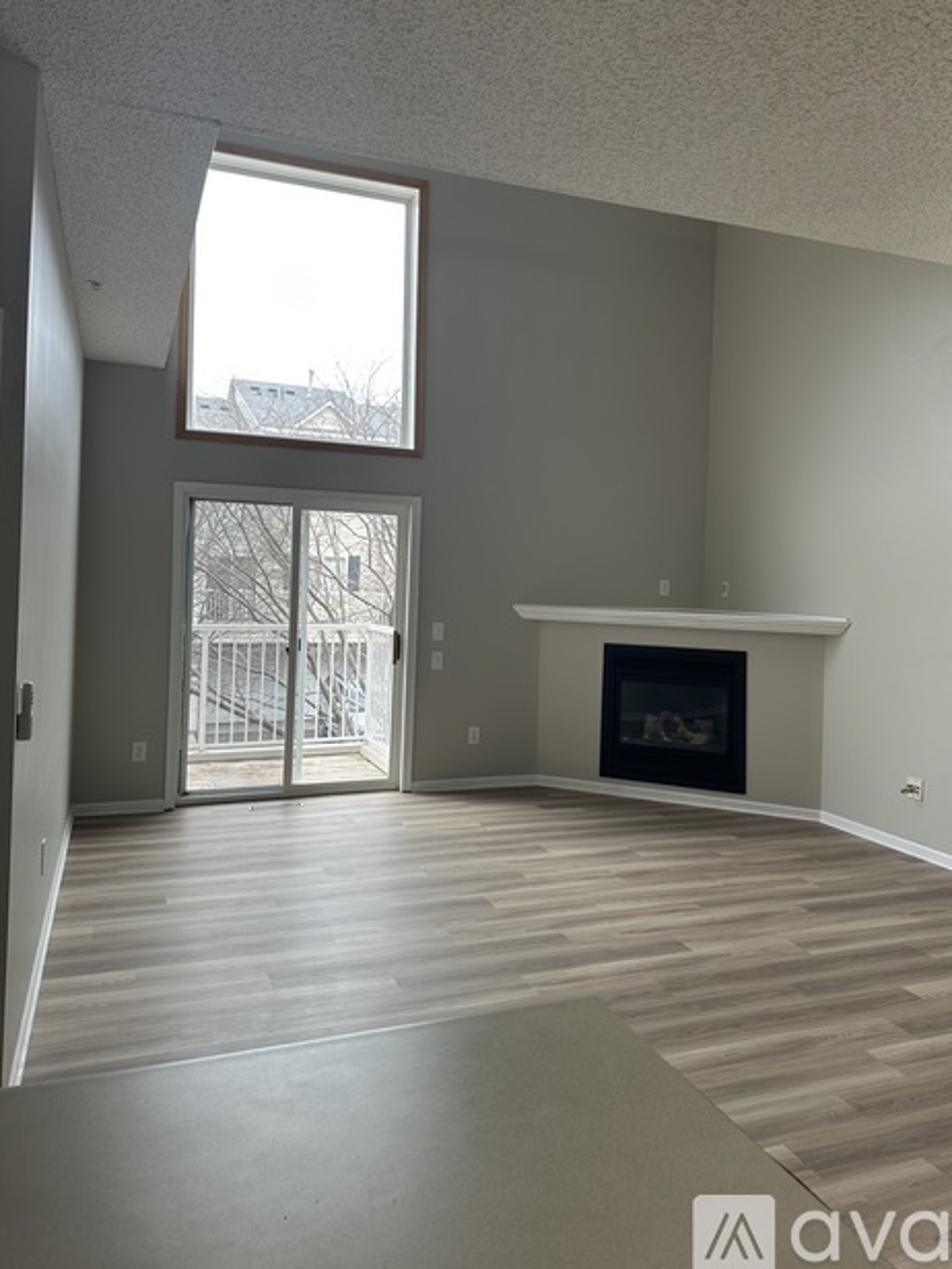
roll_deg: -2.3
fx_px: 953
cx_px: 511
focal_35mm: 26
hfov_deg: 53.0
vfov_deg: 67.2
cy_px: 590
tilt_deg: +0.3
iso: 64
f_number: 1.78
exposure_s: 1/201
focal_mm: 6.86
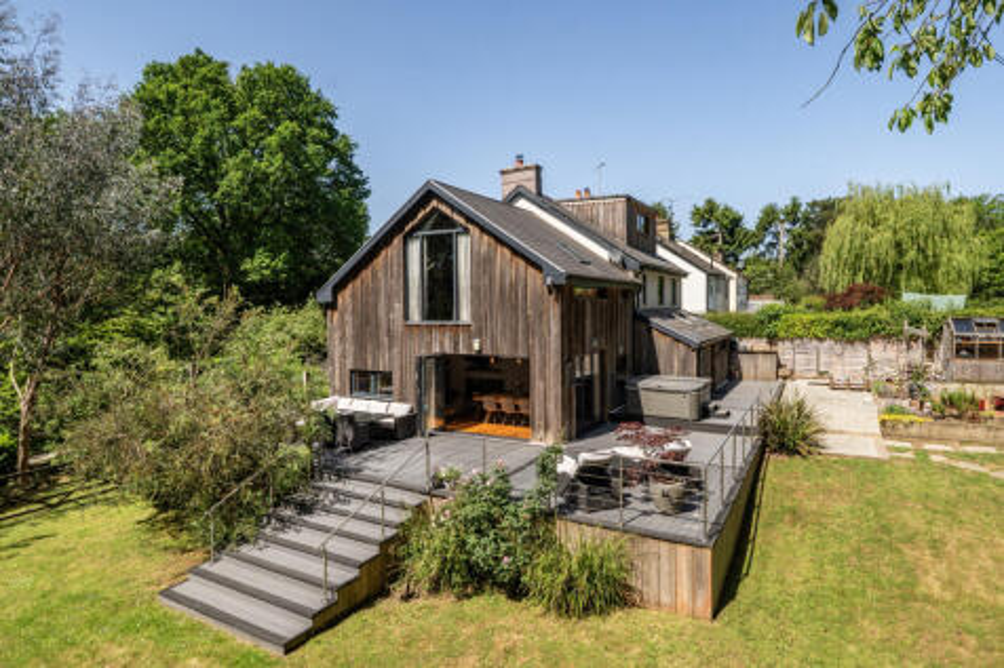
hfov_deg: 86.9
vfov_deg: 64.5
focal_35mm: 19
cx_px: 502
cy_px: 334
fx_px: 530
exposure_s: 1/800
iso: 400
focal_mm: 13
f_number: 8
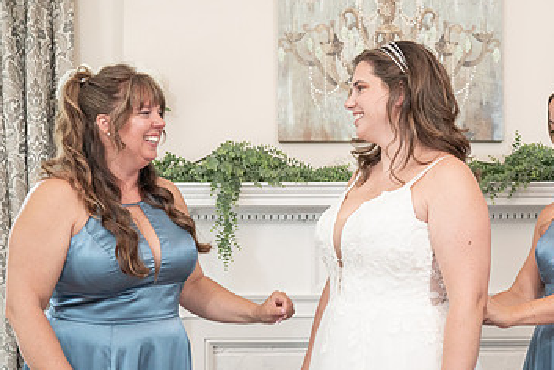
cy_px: 219
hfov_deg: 31.5
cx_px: 383
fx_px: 970
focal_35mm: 63
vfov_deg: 21.6
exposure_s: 1/200
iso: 2000
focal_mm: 35
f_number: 5.6
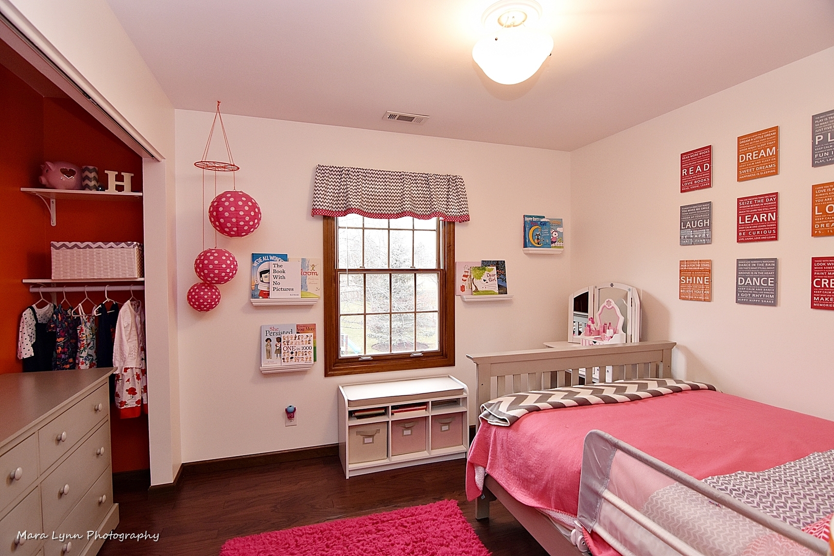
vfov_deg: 72.1
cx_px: 417
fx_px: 382
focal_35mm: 16
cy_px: 278
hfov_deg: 95.0
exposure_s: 1/100
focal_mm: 11
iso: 800
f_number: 5
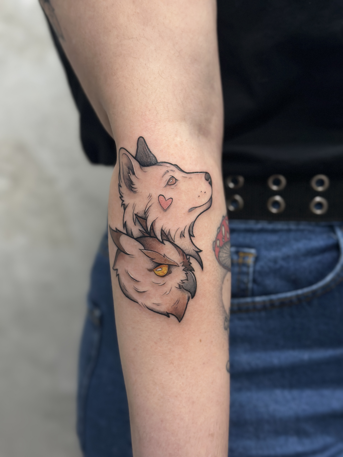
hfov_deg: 30.3
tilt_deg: -12.2
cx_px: 172
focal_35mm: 48
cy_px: 228
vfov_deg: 39.7
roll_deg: +9.5
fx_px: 634
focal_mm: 6.86
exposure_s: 1/100
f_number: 1.78
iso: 160
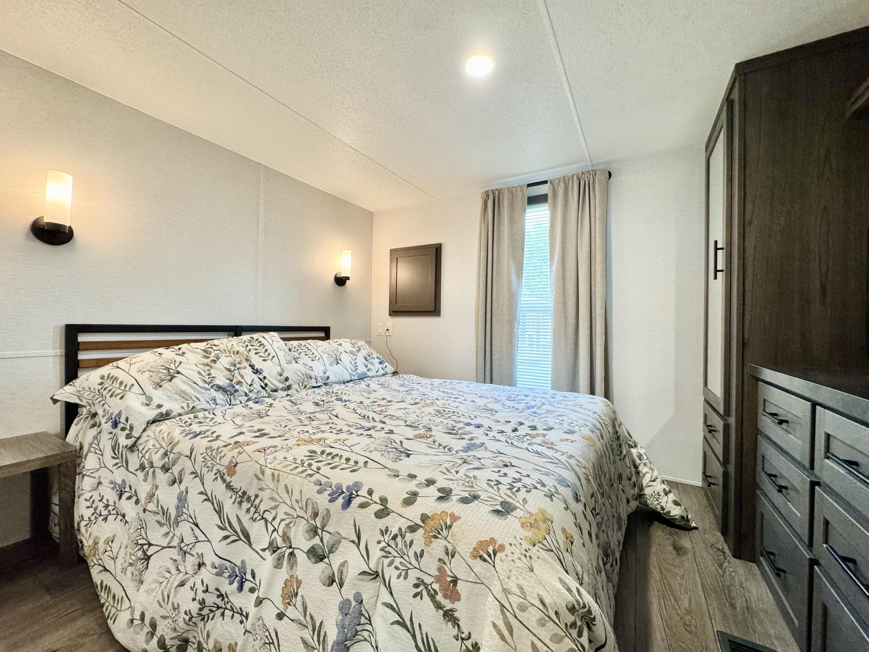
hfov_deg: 102.1
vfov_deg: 85.7
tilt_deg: -0.3
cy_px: 326
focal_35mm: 14
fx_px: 351
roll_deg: -0.9
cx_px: 434
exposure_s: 1/120
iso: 250
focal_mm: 2.22
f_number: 2.2
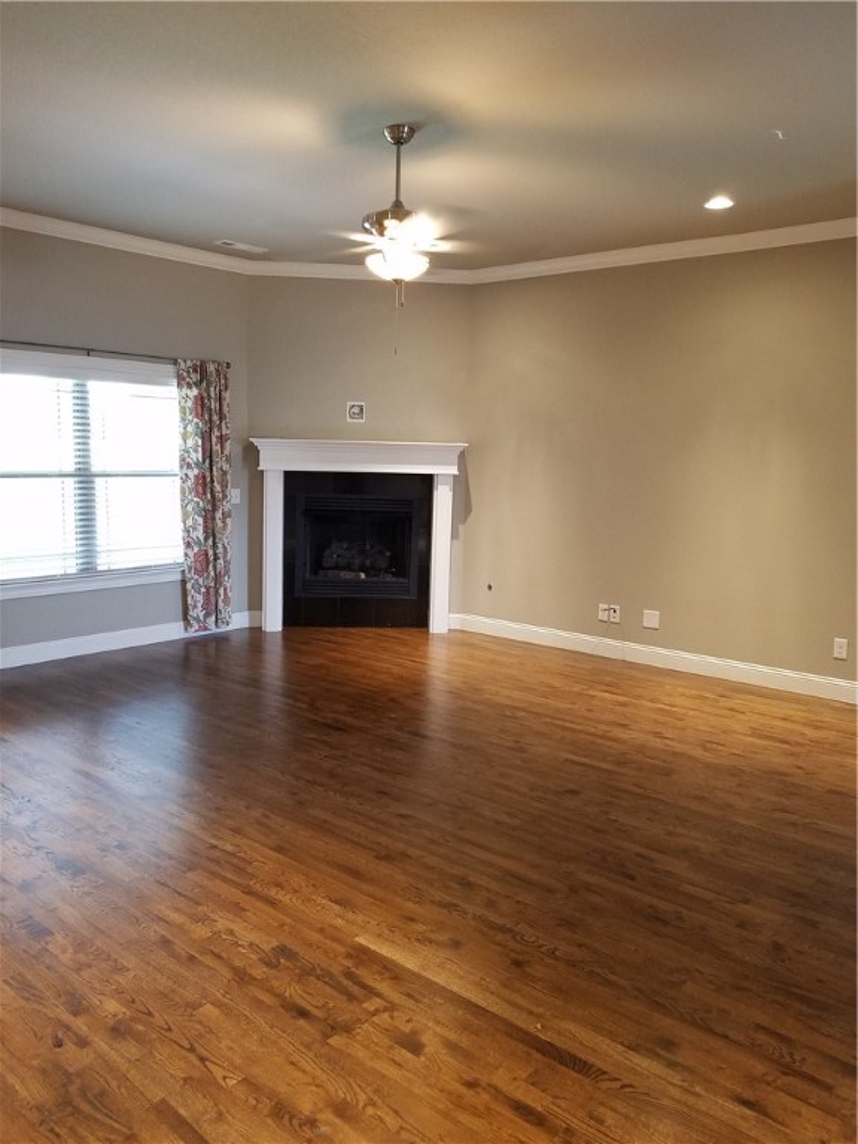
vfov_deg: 67.3
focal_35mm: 26
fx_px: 859
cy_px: 572
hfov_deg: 53.1
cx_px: 429
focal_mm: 4.2
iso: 125
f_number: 1.7
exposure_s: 1/24
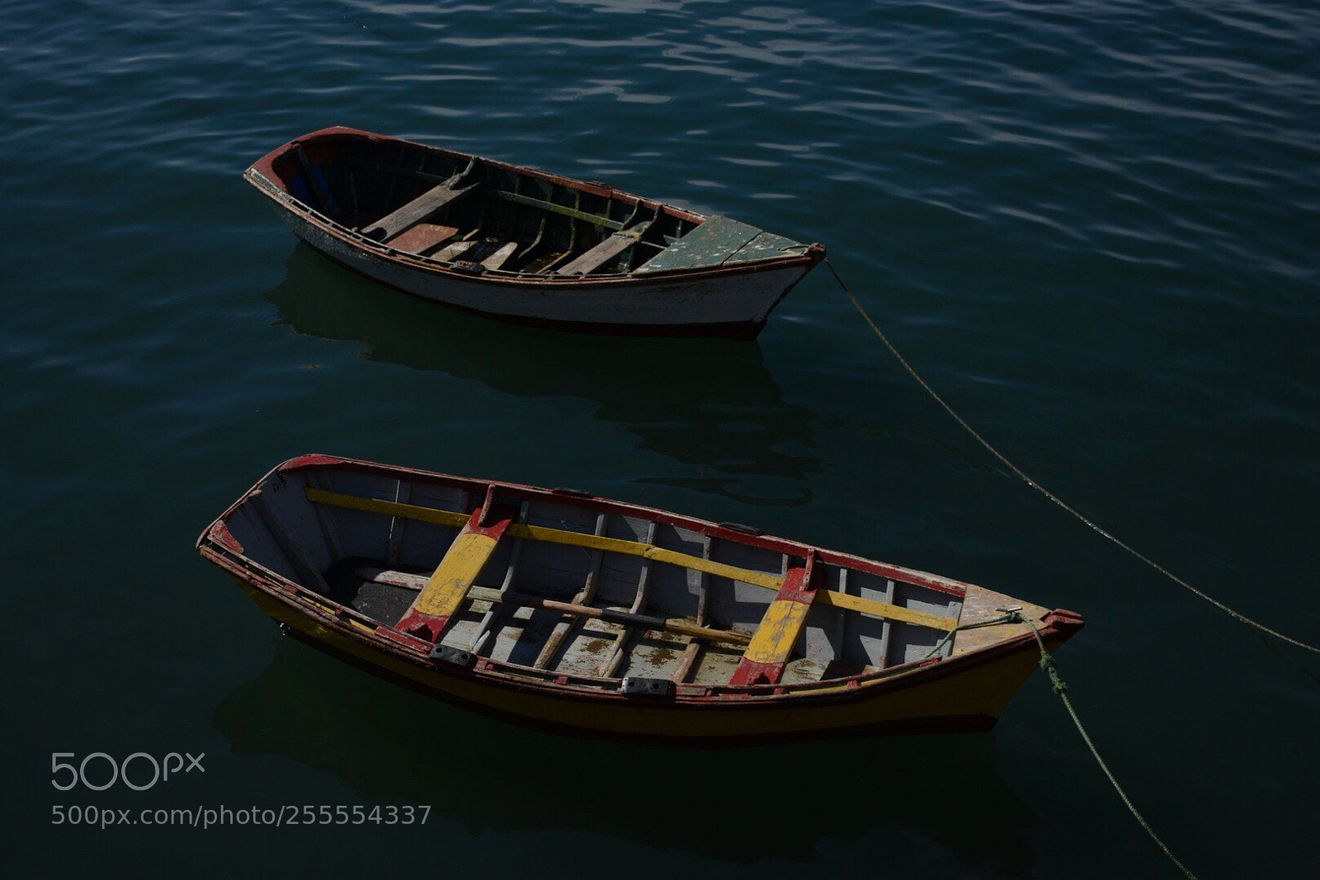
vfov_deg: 28.1
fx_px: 1760
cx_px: 660
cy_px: 440
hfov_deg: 41.1
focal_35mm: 48
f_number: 5.6
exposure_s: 1/1600
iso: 100
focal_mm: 32
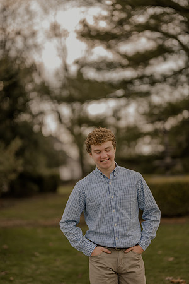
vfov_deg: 23.9
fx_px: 669
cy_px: 142
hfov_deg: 16.1
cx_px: 94
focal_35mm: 85
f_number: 1.4
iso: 100
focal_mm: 85
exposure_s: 1/800
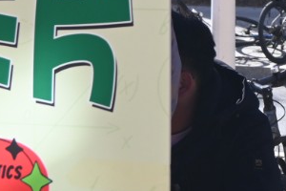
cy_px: 131
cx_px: 430
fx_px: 1779
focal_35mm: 224
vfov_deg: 6.1
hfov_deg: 9.0
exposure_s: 1/250
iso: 110
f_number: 5.6
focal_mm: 28
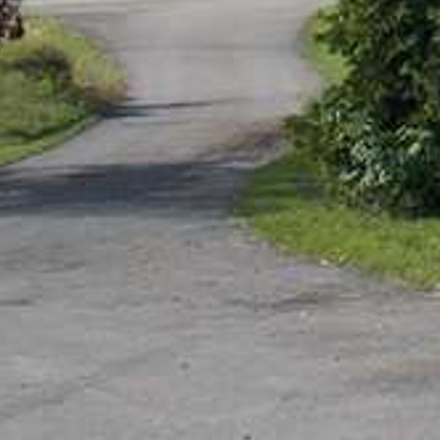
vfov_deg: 10.3
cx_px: 1198
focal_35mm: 160
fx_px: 2301
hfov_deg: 9.3
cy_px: -326
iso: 80
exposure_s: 1/500
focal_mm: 5.3
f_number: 3.3
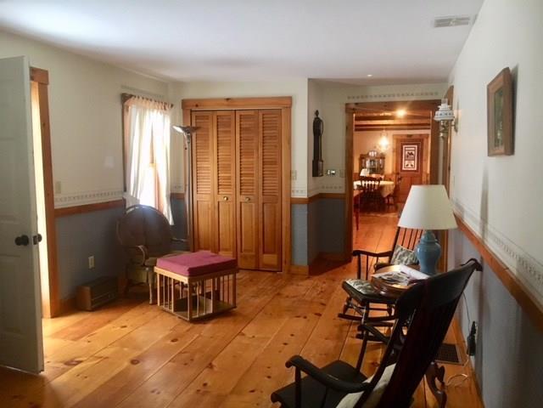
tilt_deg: -4.7
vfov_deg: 48.2
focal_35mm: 29
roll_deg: +1.1
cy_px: 204
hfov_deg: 61.7
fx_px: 455
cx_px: 272
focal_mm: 4.15
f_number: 2.2
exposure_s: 1/24
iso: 200
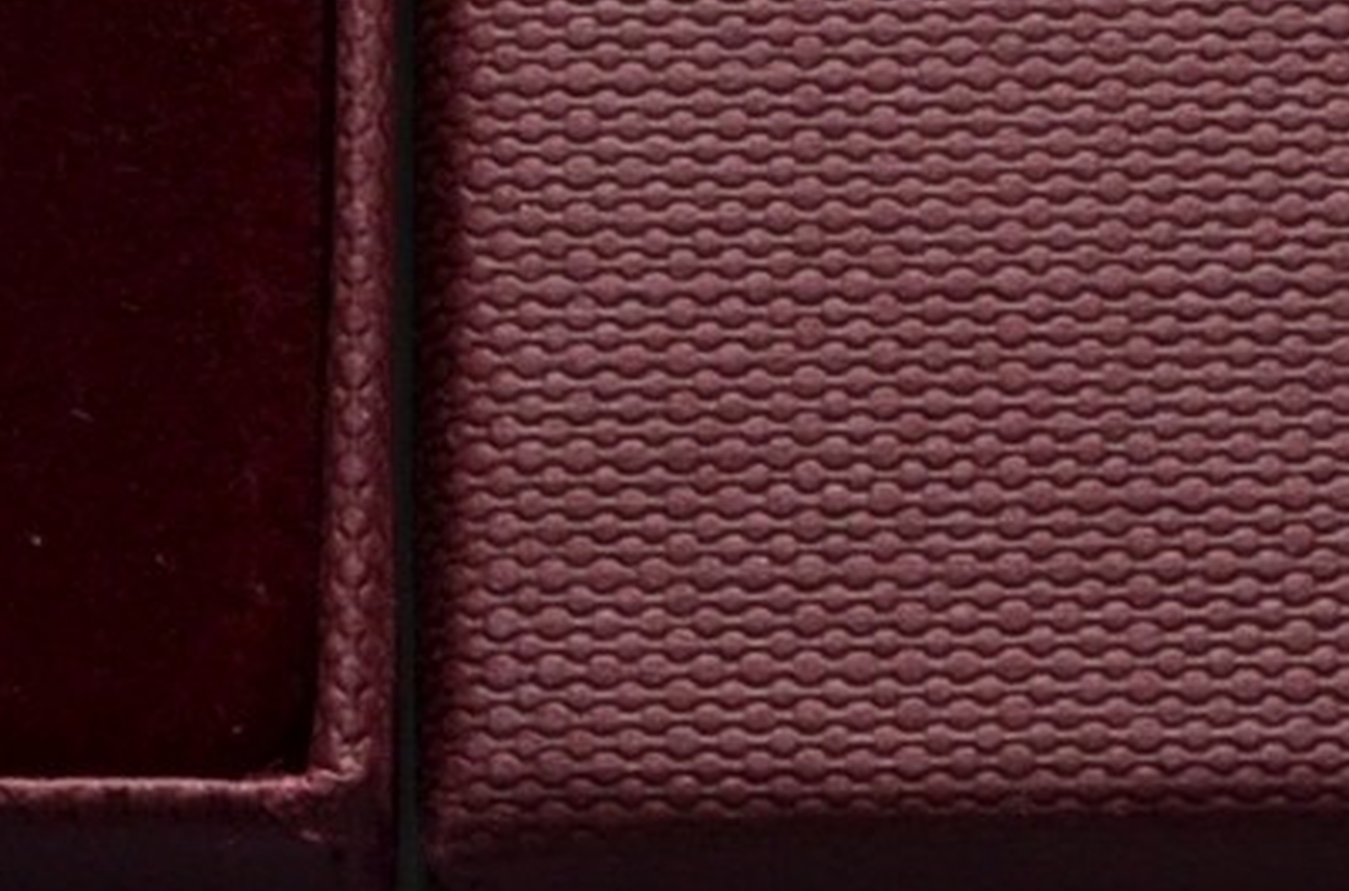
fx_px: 7586
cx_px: 659
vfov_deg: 6.7
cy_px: 817
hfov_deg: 10.2
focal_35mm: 203
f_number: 14
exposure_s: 1/250
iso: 400
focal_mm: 22
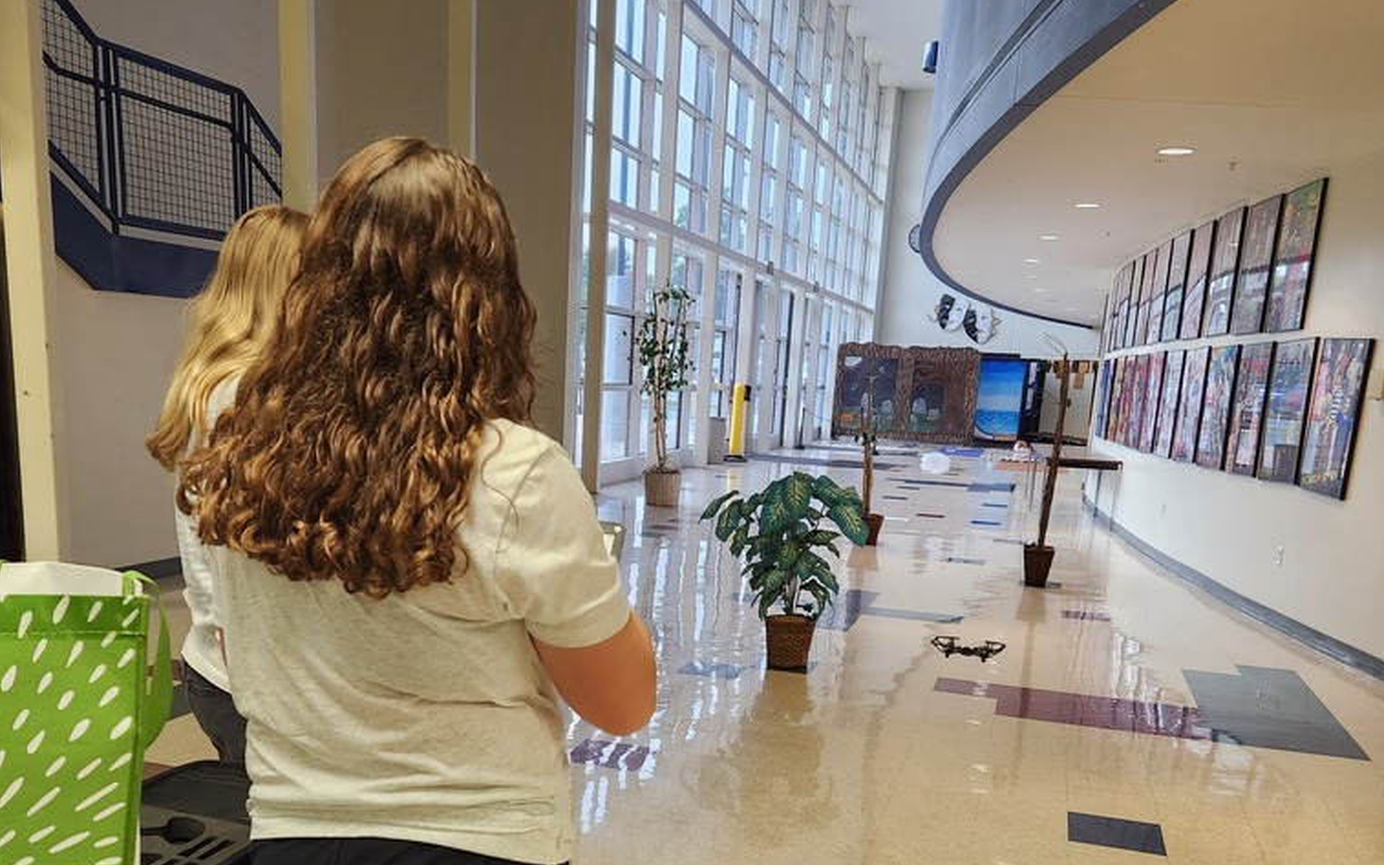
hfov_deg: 58.1
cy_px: 636
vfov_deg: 37.5
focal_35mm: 33
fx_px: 1245
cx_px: 700
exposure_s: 1/120
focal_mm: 5.4
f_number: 1.8
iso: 250
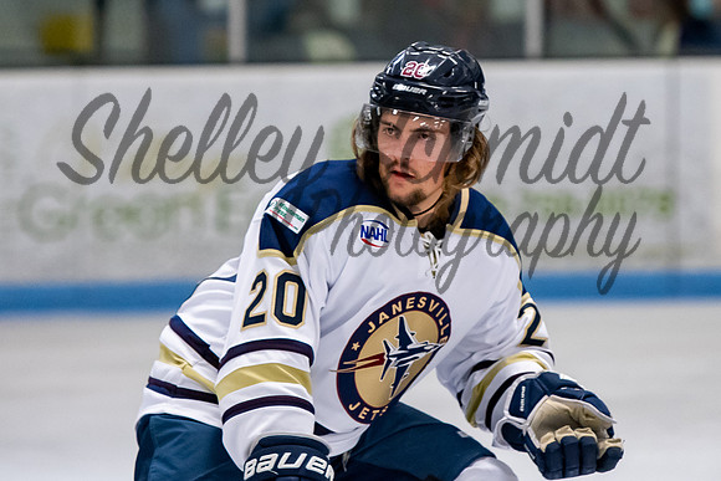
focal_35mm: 422
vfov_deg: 3.3
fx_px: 8458
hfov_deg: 4.9
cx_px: 351
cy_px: 124
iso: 2500
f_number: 3.2
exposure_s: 1/800
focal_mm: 180
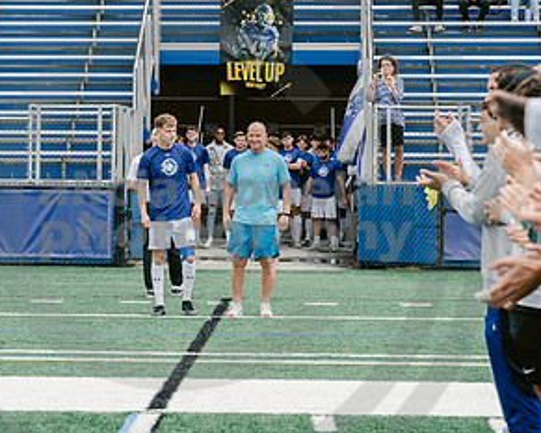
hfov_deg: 14.7
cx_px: 169
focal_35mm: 131
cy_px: 209
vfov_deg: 11.8
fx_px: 2098
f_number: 5.6
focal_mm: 70
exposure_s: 1/500
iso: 400
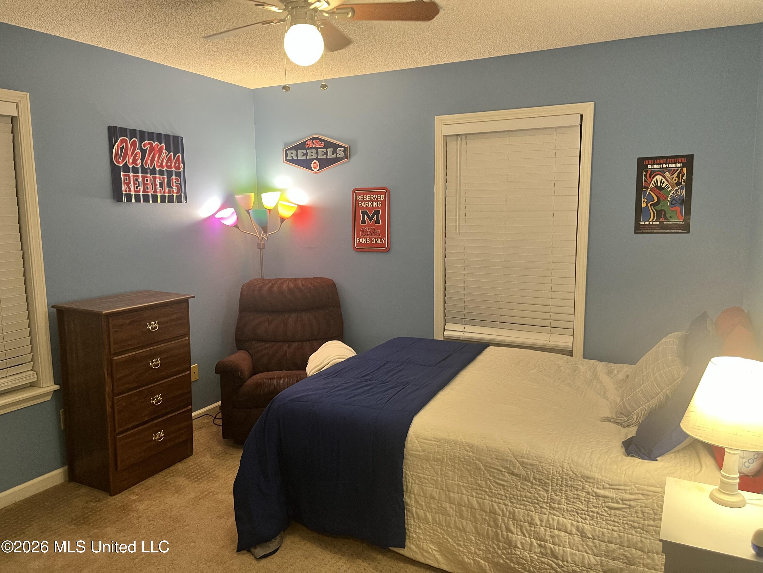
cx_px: 382
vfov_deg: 53.1
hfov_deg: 67.3
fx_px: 573
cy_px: 286
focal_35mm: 26
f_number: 1.6
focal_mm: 5.1
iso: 250
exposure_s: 1/60
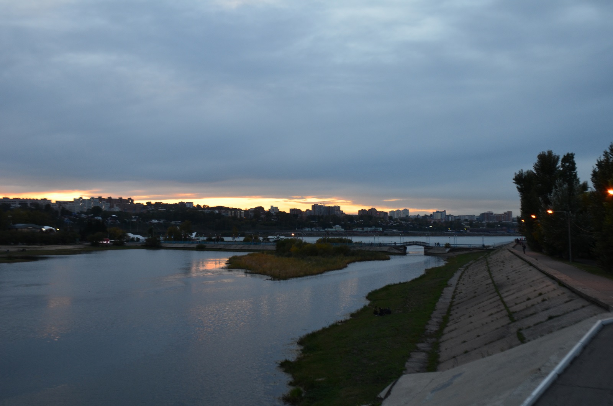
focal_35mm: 36
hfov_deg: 53.2
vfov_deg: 36.7
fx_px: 612
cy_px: 203
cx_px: 306
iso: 400
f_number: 8
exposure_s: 1/20
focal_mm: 24
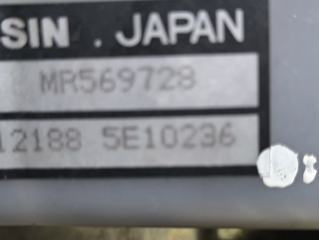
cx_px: 160
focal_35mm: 76
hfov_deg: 25.7
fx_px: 700
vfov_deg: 19.4
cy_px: 120
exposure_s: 1/25
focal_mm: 6.92
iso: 800
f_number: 1.9
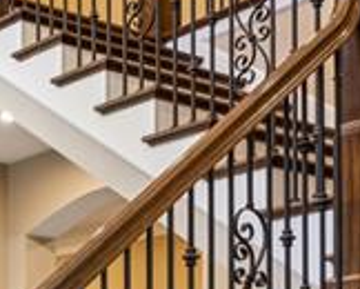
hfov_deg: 18.2
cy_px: 405
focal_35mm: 94
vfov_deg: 15.4
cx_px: -180
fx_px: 1000
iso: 320
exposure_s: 1/4
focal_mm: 15.8
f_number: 13
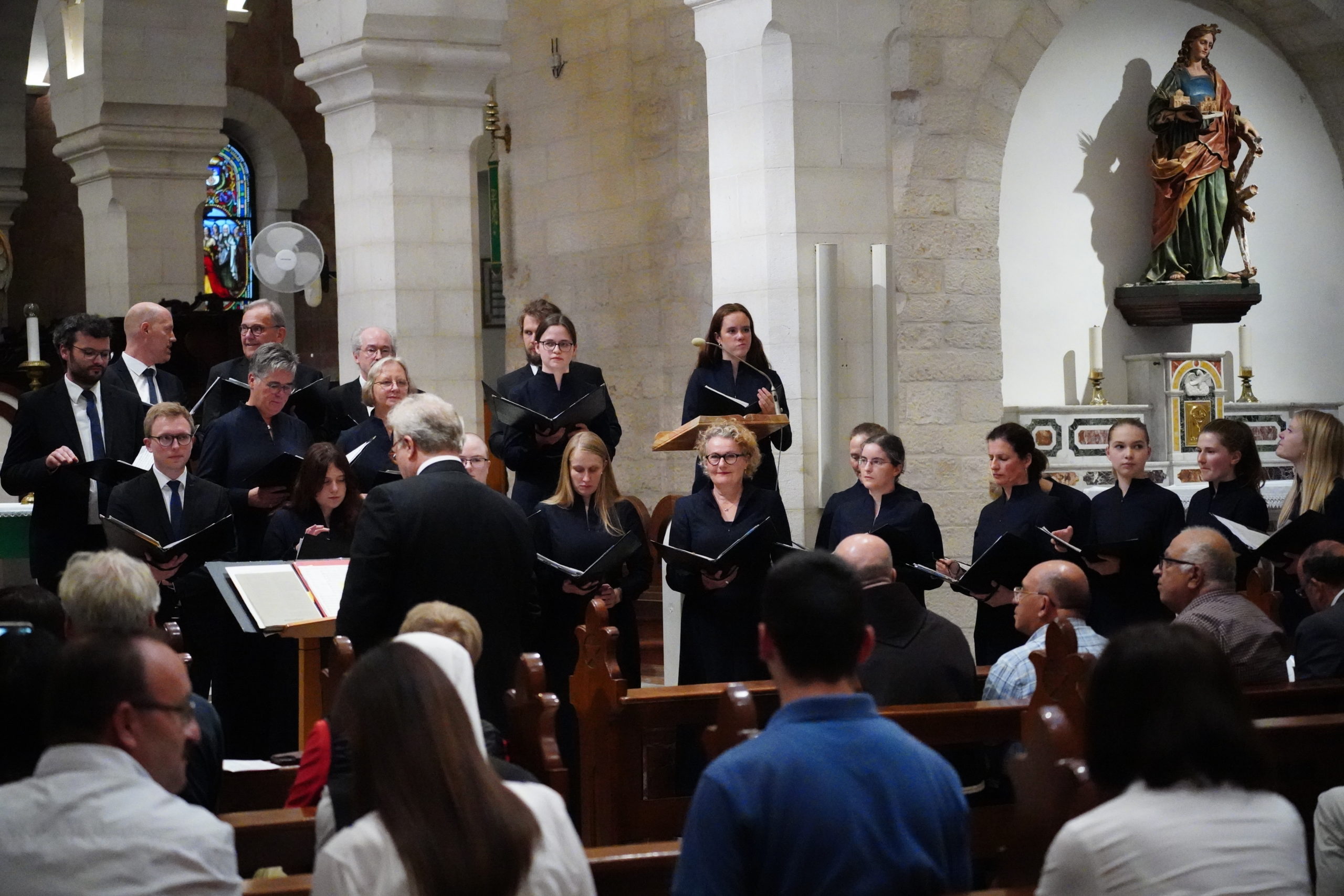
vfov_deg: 16.7
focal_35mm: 82
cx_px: 672
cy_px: 448
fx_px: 3061
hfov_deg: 24.8
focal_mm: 82
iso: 32000
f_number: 4.5
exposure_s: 1/640
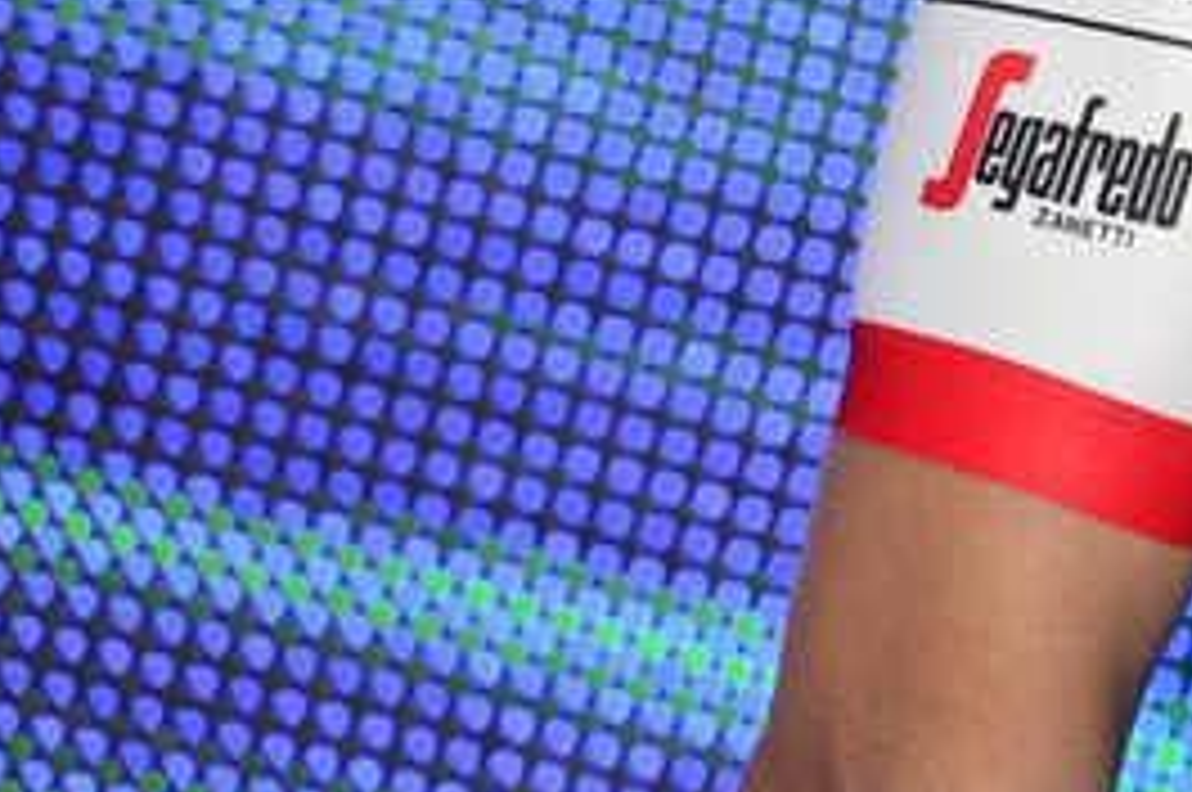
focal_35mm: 793
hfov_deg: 2.6
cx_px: 2465
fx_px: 26225
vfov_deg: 1.7
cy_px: -684
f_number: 5.6
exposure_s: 1/250
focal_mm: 175
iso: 200
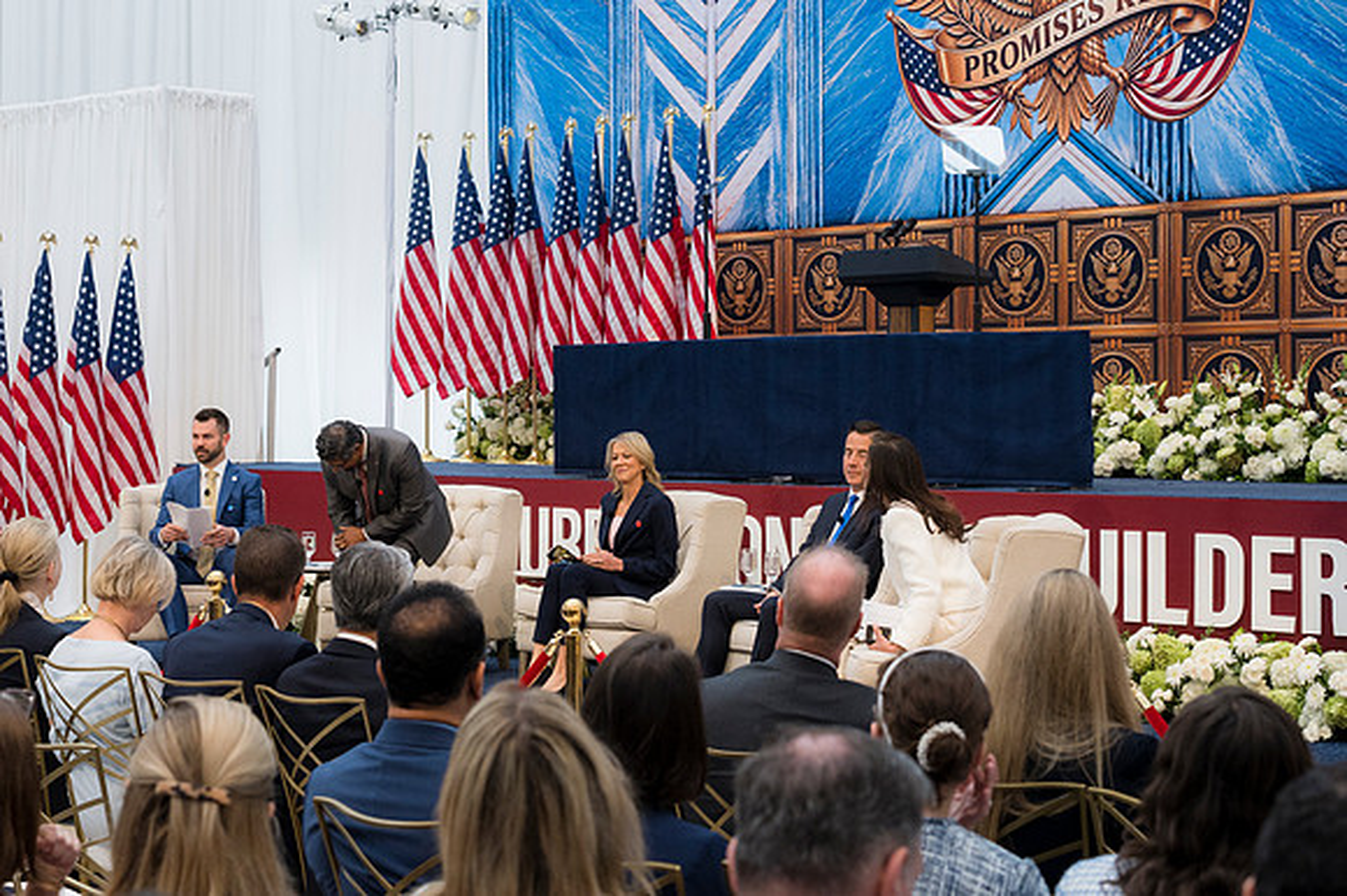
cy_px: 448
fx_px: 2019
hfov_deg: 36.9
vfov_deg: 25.0
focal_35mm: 54
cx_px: 674
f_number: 4
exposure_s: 1/160
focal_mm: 36
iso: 720
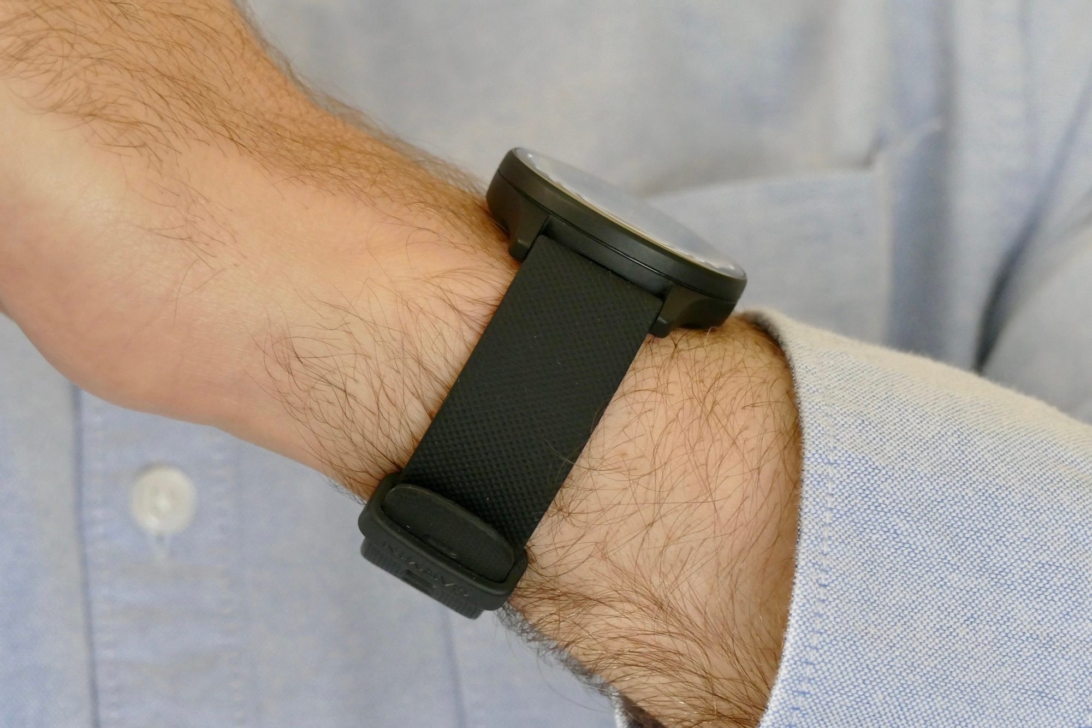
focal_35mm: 126
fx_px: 3821
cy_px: 364
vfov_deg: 10.9
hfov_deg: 16.3
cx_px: 546
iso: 1600
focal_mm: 45.89
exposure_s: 1/25
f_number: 4.5
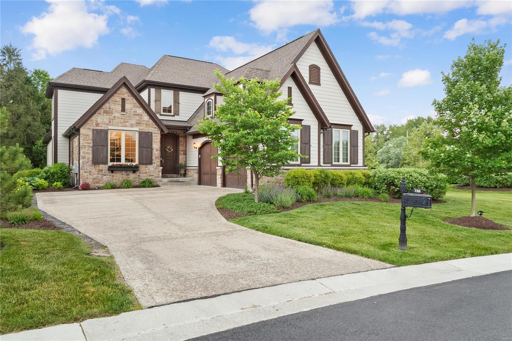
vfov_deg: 53.1
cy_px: 170
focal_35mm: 24
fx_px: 341
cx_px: 256
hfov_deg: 73.8
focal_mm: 12
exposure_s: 1/50
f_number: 5.6
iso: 800
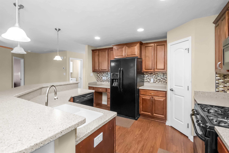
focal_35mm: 15
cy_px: 76
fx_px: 95
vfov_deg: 77.3
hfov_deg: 100.4
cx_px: 114
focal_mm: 10
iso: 4000
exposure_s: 1/200
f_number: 4.5
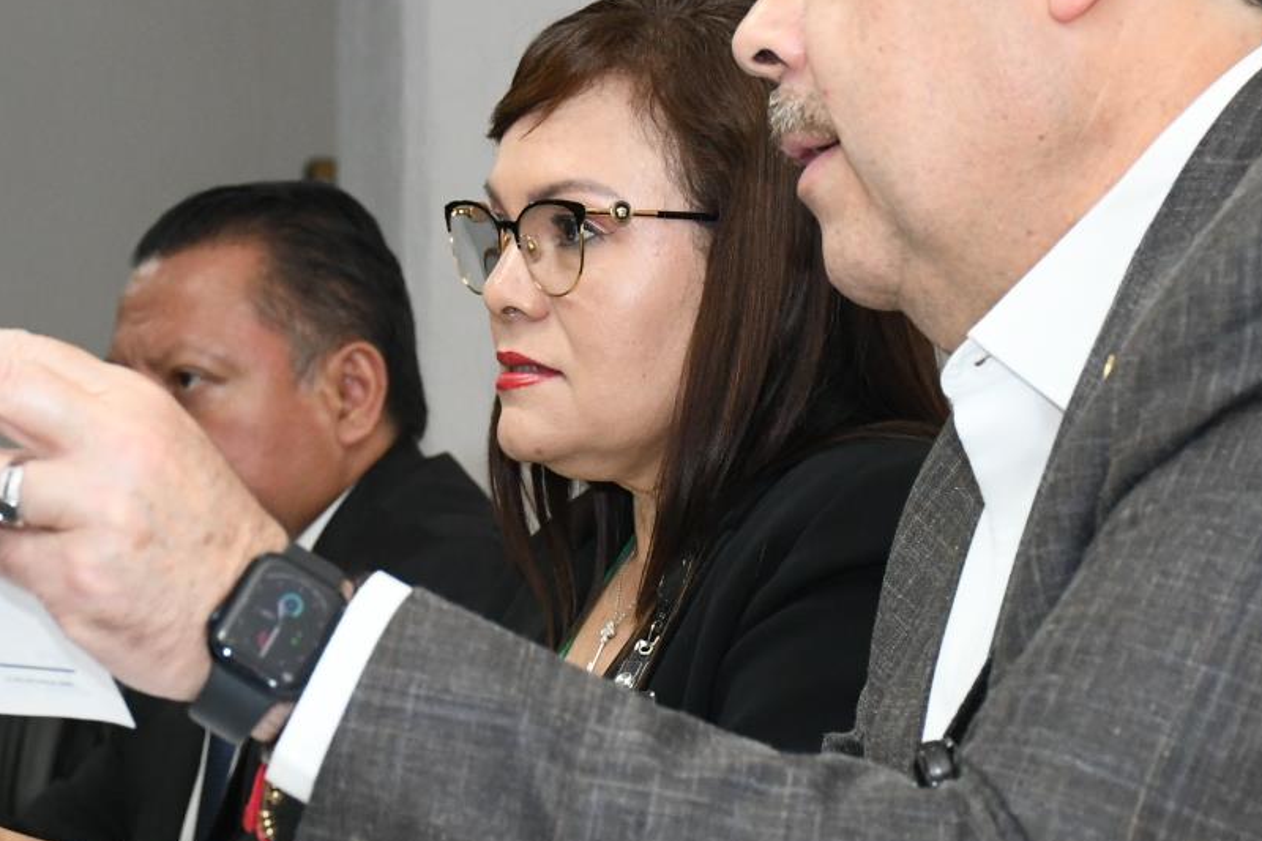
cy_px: 177
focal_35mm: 158
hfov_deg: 13.0
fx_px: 5537
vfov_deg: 8.7
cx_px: 494
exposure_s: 1/125
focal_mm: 52
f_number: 6.3
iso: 2500
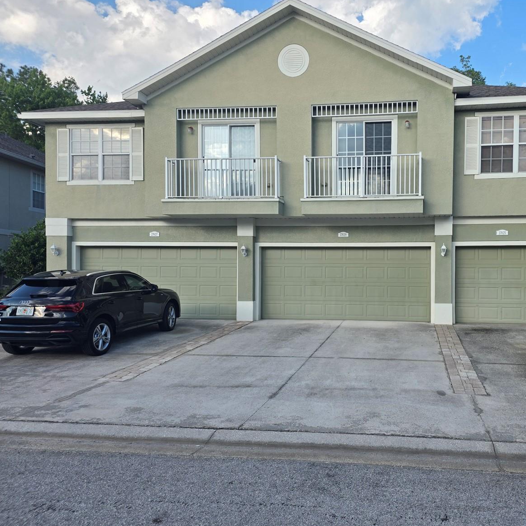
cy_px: 268
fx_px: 481
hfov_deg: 56.0
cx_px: 354
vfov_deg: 57.3
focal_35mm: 28
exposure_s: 1/2417
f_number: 1.7
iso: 80
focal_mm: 6.3
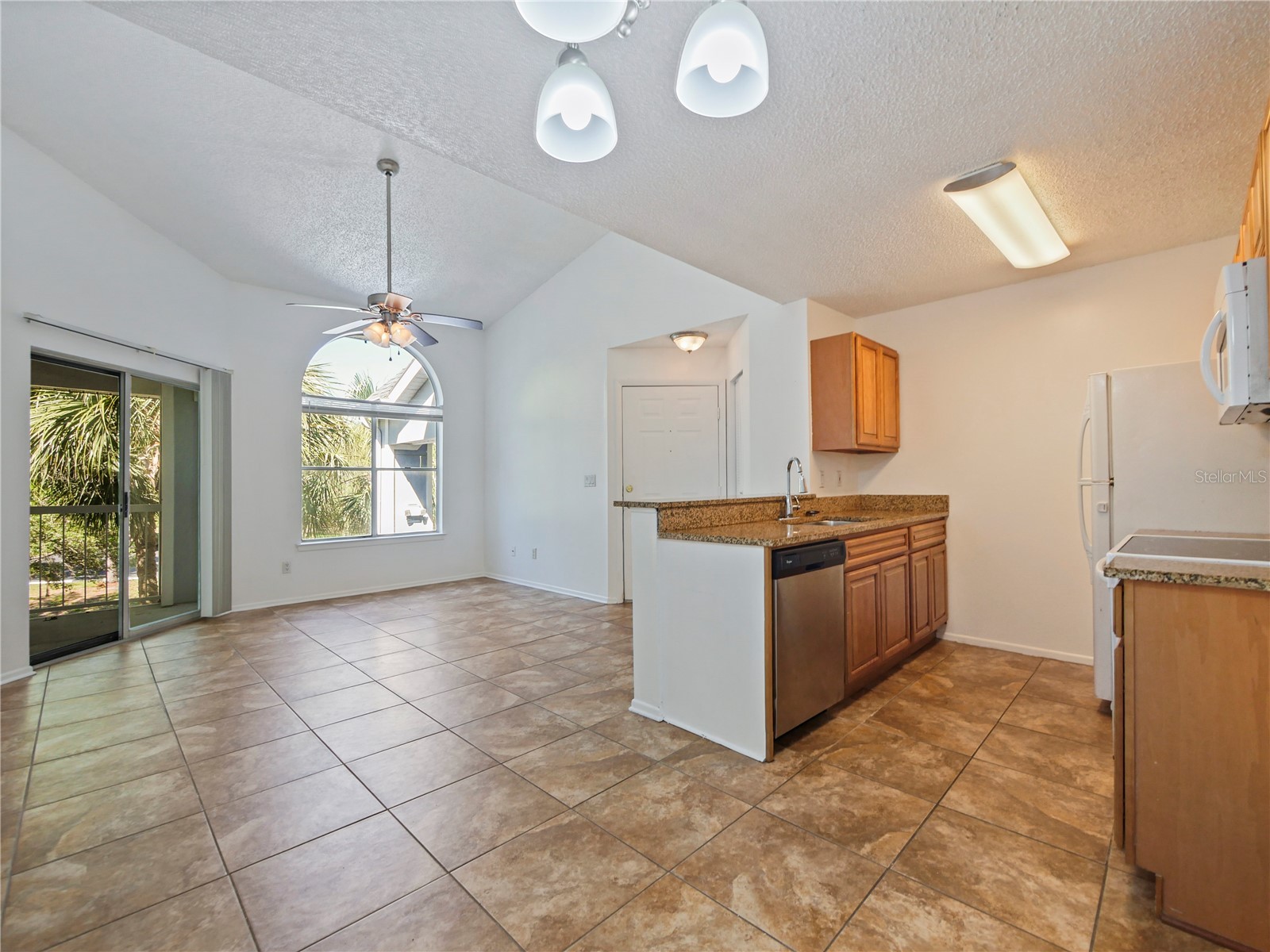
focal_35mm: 14
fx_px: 514
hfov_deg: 102.1
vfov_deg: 85.7
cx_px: 635
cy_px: 476
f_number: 4
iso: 800
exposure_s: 1/60
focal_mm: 7
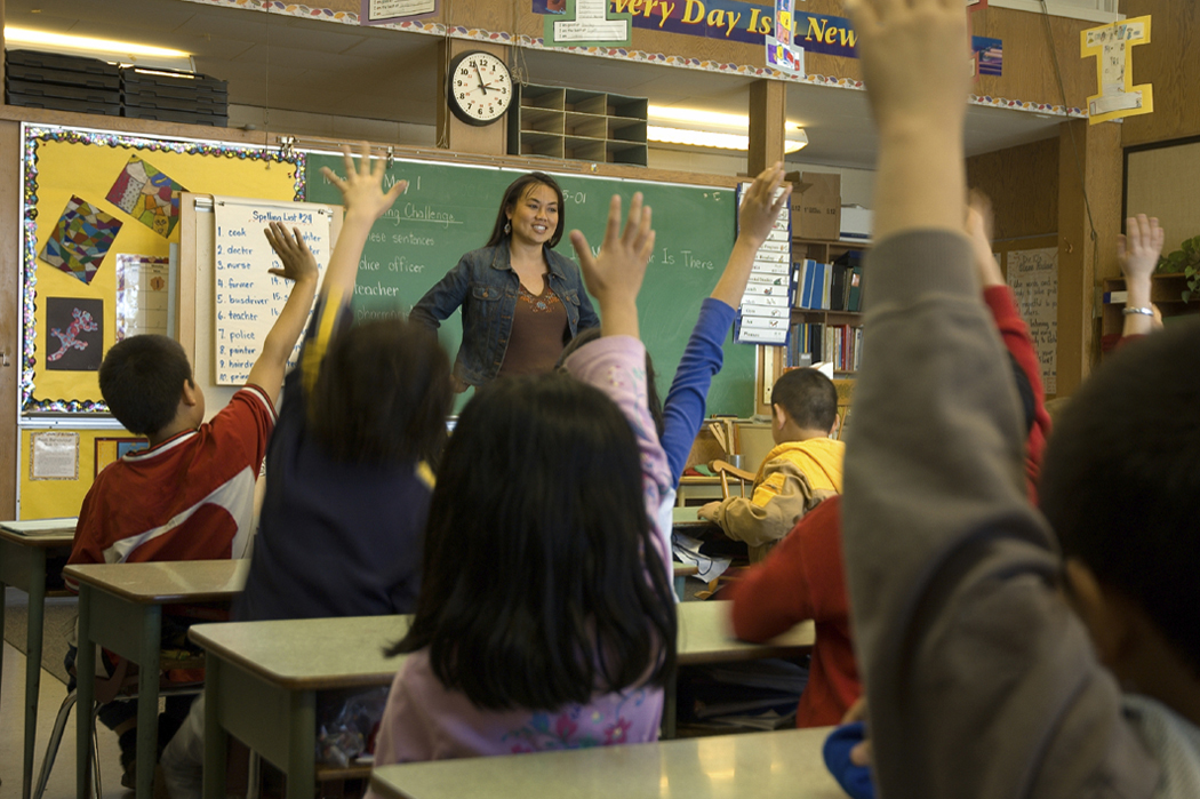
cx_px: 600
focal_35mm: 51
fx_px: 1699
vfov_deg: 26.5
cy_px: 400
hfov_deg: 38.9
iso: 200
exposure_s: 1/15
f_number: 4.2
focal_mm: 34
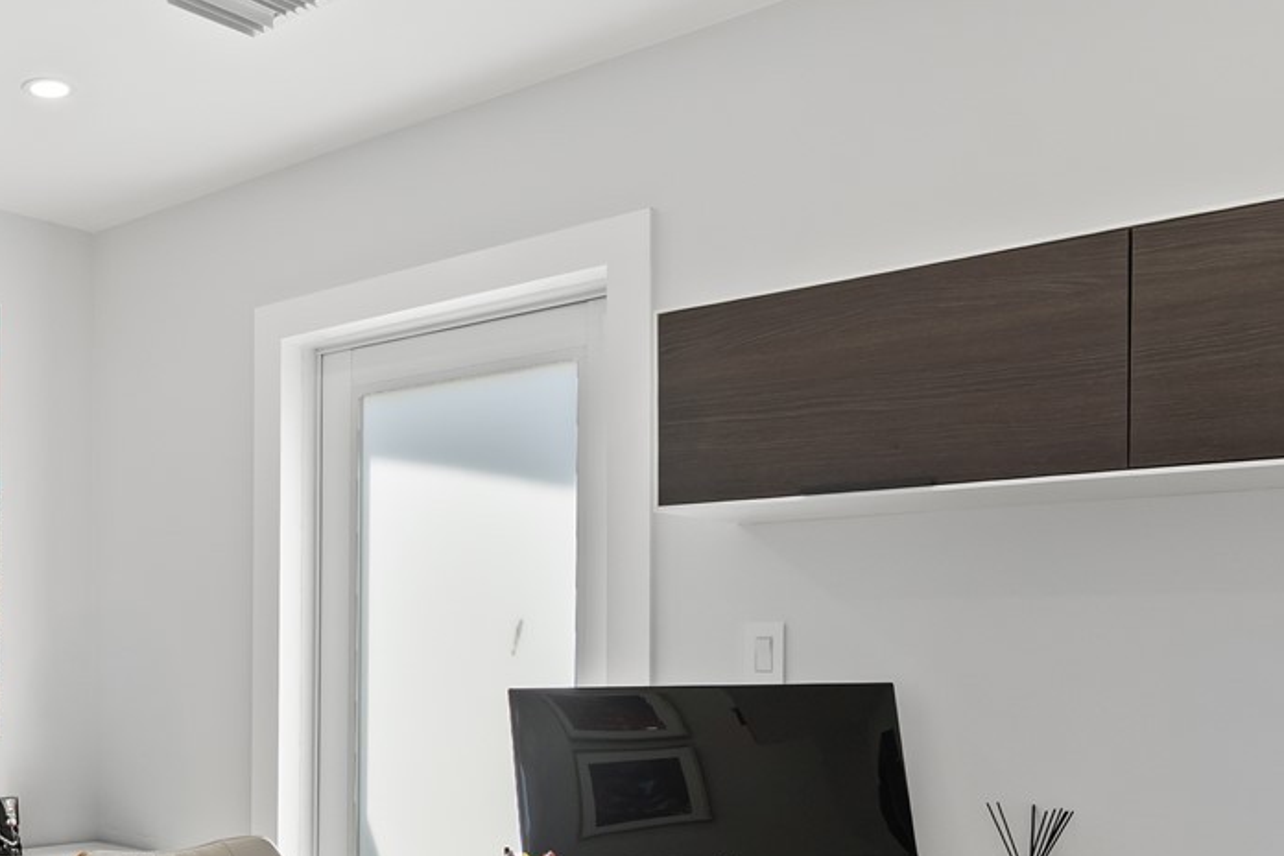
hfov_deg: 45.1
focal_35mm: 39
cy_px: 698
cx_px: 137
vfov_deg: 33.1
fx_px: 1391
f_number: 4.5
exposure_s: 1/15
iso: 320
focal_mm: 16
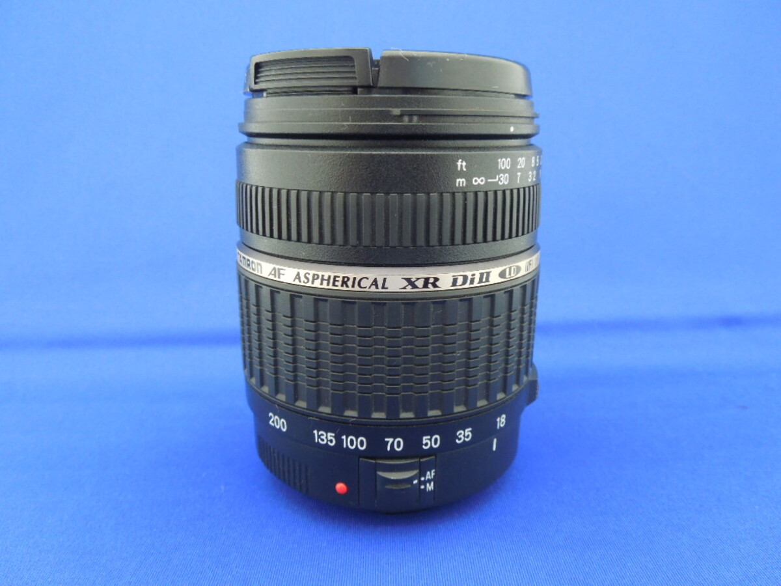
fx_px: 564
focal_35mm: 25
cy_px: 293
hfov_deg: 69.4
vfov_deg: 54.9
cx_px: 390
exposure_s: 1/20
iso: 400
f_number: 3.3
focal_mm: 4.5
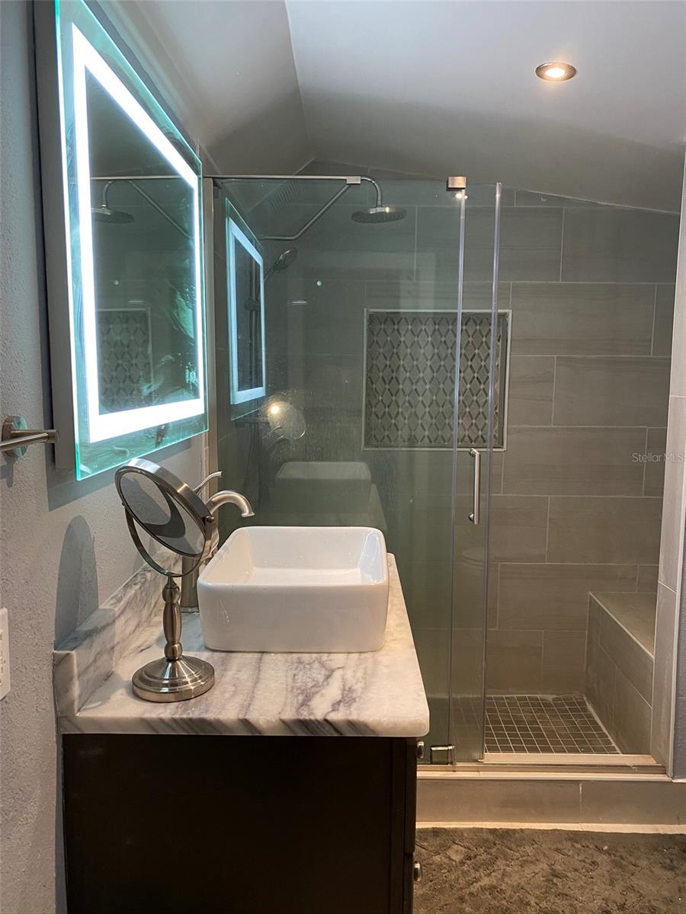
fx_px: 687
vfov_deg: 67.3
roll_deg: -0.4
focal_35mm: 26
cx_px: 343
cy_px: 457
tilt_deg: -6.1
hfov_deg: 53.1
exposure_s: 1/60
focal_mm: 4.25
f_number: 1.8
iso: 160
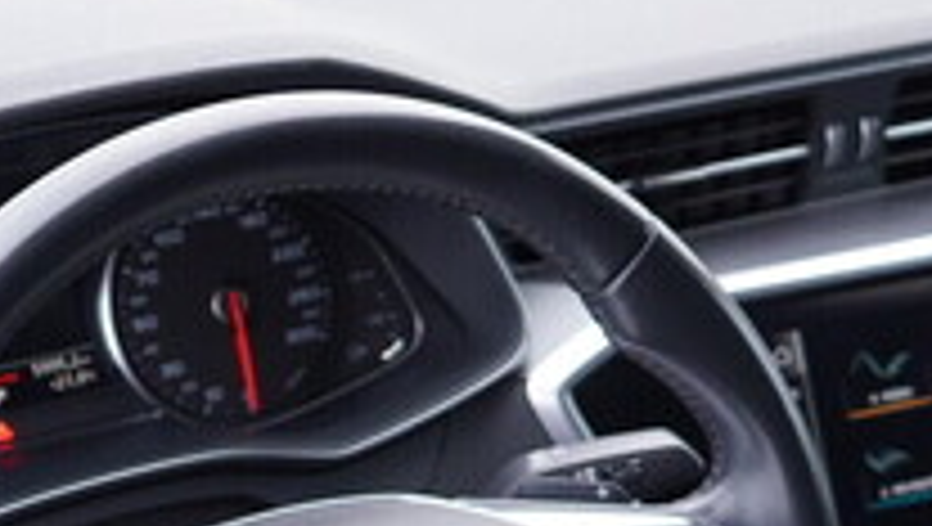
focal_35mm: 100
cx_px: 459
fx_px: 2474
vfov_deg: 11.8
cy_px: 722
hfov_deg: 21.3
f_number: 2.8
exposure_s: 1/40
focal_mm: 24
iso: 250
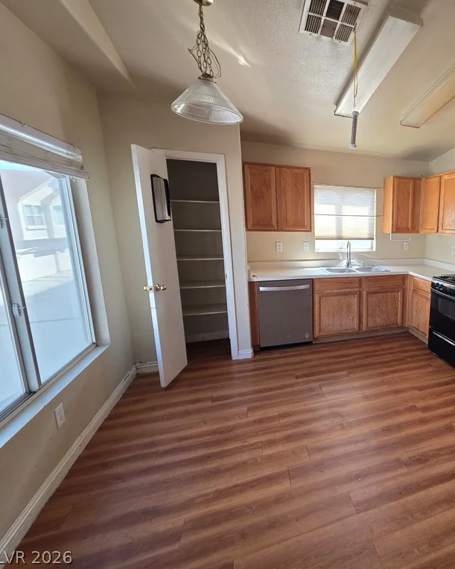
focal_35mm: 17
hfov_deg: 68.6
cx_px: 372
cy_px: 284
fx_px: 286
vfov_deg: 89.6
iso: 200
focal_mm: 2.2
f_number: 1.9
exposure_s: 1/120
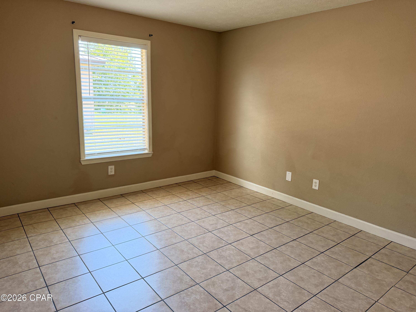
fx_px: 288
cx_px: 208
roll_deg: -1.6
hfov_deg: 71.6
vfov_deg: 56.8
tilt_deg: -11.9
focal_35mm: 24
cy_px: 156
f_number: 1.78
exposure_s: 1/154
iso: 200
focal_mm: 6.76
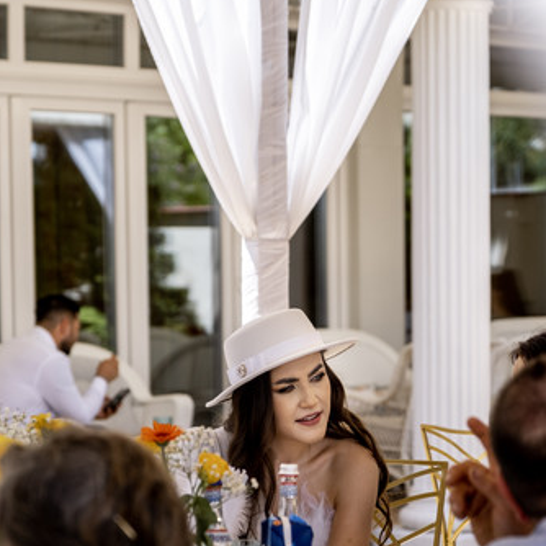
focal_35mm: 135
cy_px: 338
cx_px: 311
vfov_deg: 12.9
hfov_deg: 12.9
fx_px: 2409
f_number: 2.8
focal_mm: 55
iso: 160
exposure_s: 1/1400
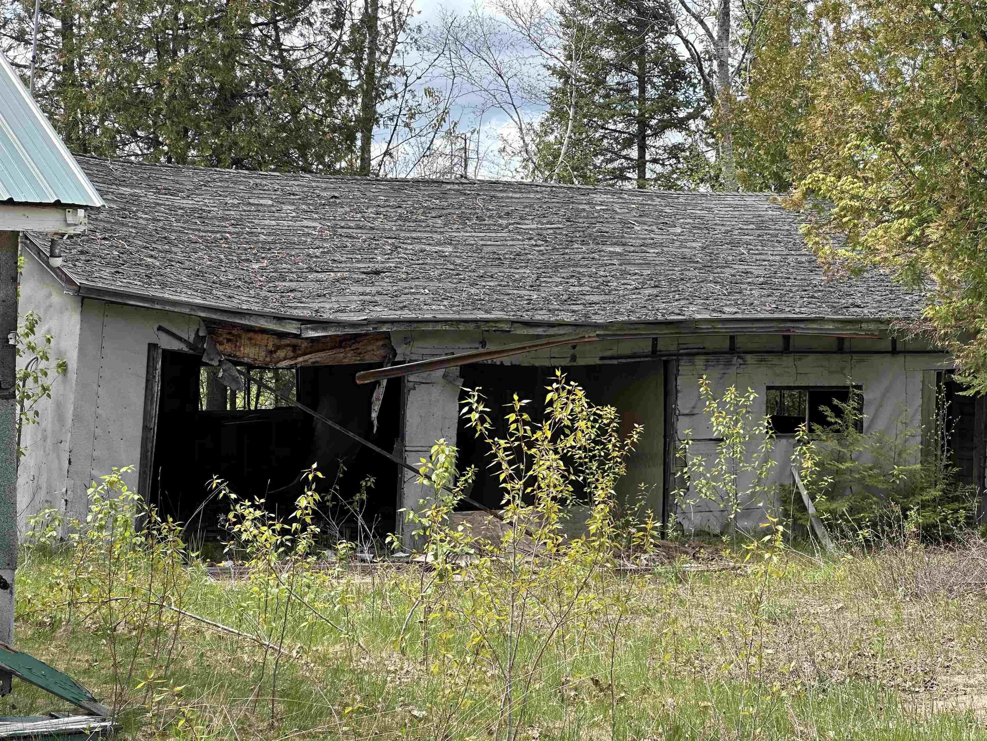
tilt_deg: -1.9
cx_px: 494
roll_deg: -2.1
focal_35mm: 77
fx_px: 2195
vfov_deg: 19.1
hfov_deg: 25.3
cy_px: 370
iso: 32
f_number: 2.8
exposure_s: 1/196
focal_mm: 9
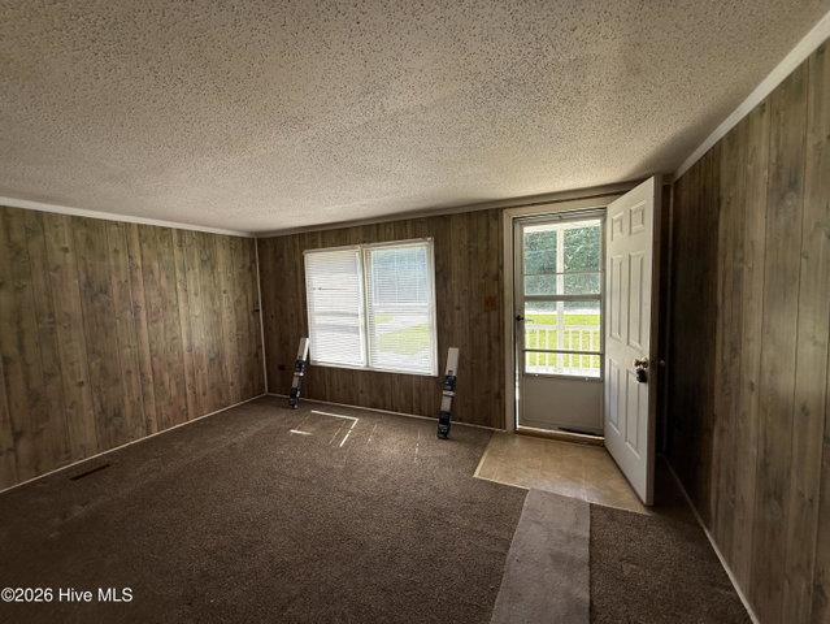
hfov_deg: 102.0
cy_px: 312
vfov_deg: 85.7
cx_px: 415
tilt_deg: -3.2
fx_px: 336
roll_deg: +2.2
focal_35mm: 14
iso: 50
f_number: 2.2
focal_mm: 2.22
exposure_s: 1/202
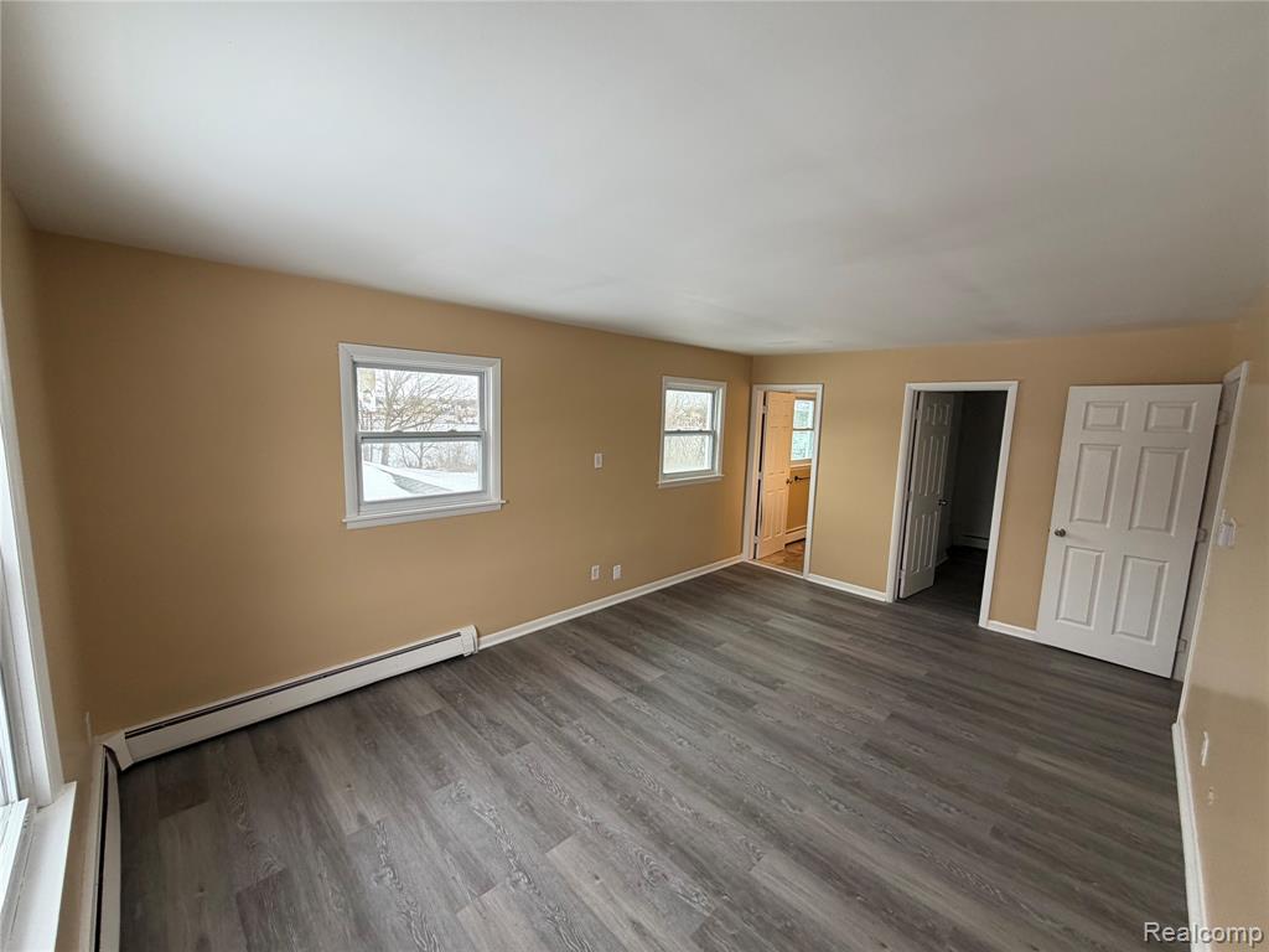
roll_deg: -2.4
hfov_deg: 102.1
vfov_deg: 85.7
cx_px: 634
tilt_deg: -6.4
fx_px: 513
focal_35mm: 14
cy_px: 476
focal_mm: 2.22
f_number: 2.2
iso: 100
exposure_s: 1/121
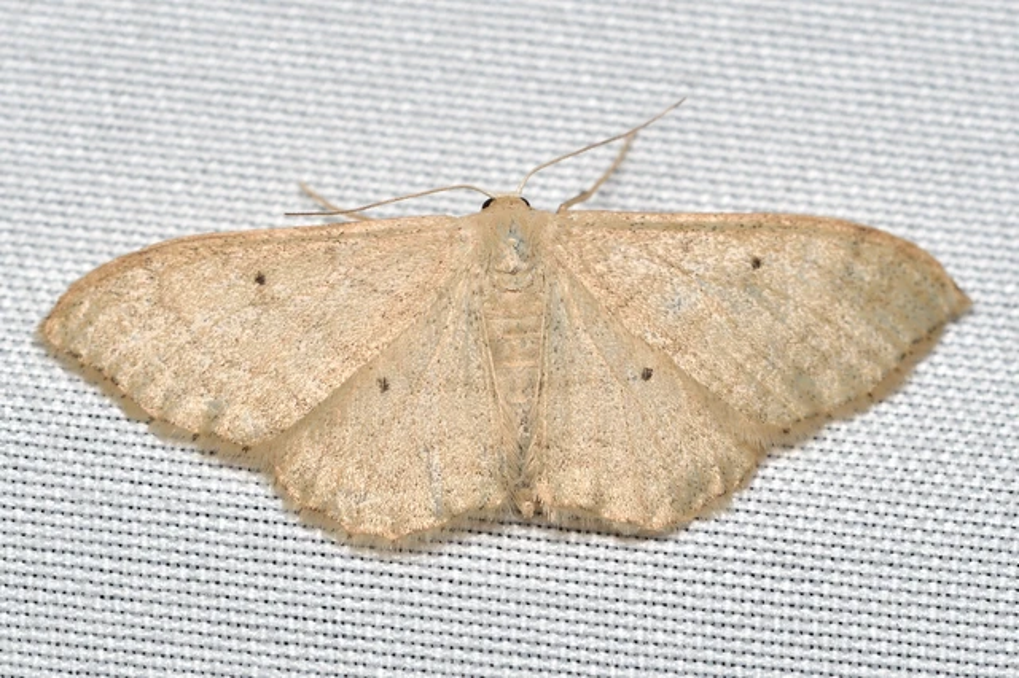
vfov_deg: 6.1
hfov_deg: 9.2
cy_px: 339
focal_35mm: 225
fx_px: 6365
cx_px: 510
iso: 100
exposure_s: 1/250
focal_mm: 150
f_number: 10
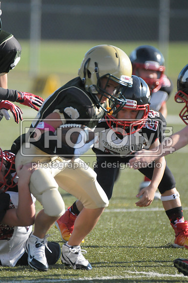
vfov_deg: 3.4
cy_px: 142
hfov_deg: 2.3
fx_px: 4714
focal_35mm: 600
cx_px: 94
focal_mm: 400
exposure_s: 1/5000
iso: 1600
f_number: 4
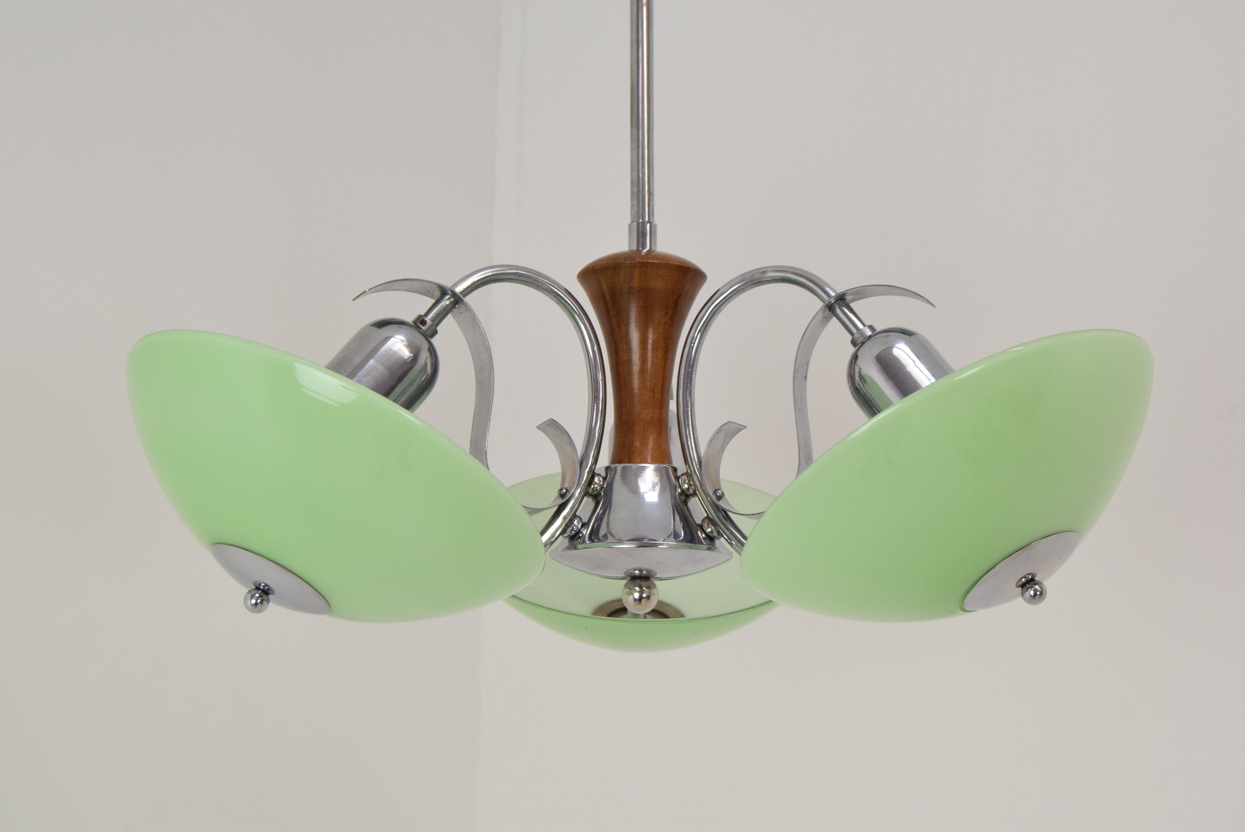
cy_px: 416
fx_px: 1817
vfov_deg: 25.8
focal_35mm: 52
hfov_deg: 37.8
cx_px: 622
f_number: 9
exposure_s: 1/320
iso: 1600
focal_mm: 35
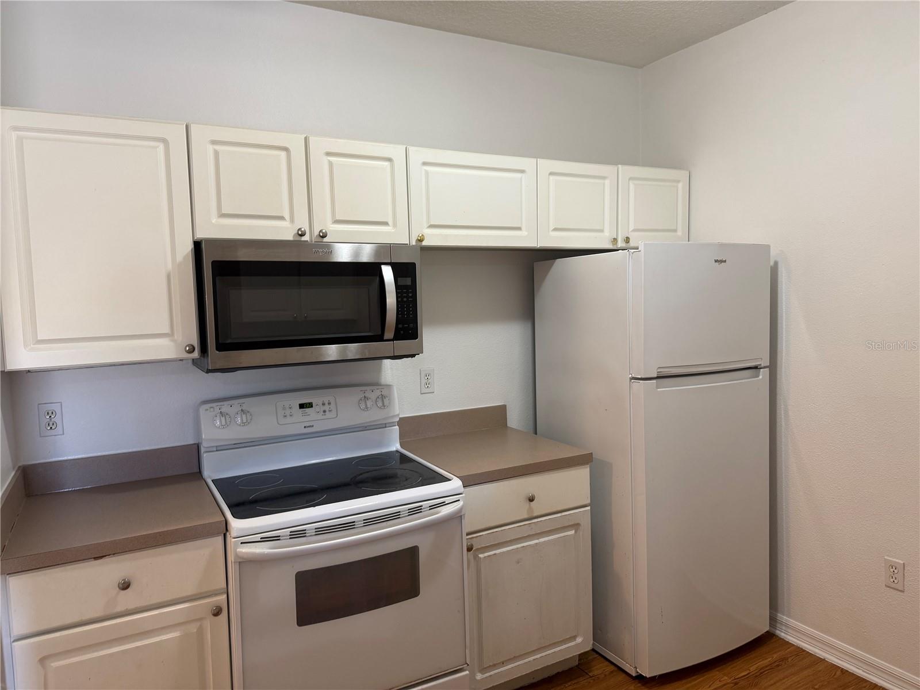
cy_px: 345
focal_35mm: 24
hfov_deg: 71.6
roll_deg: +2.1
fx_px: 638
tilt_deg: -2.2
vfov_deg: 56.8
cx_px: 460
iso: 160
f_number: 1.78
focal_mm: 6.76
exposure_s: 1/60
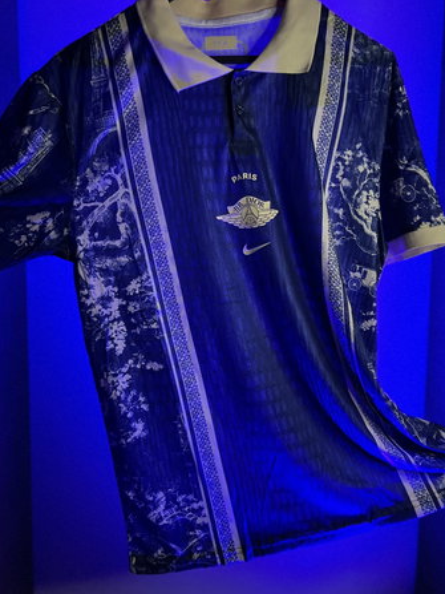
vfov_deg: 58.2
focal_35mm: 31
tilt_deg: -5.6
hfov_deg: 45.4
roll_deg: -0.1
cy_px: 257
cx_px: 234
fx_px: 532
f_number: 1.5
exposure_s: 1/45
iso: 500
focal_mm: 5.7
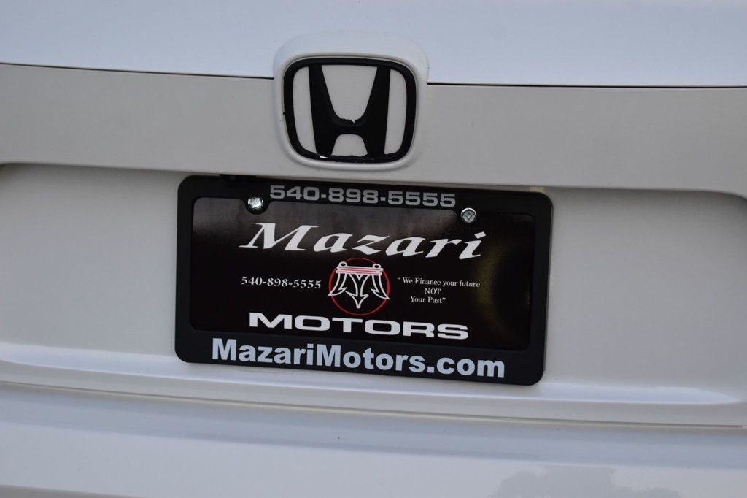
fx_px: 1618
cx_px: 374
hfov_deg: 26.0
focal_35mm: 78
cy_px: 249
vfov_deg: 17.5
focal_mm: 52
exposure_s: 1/15
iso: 1100
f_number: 6.3
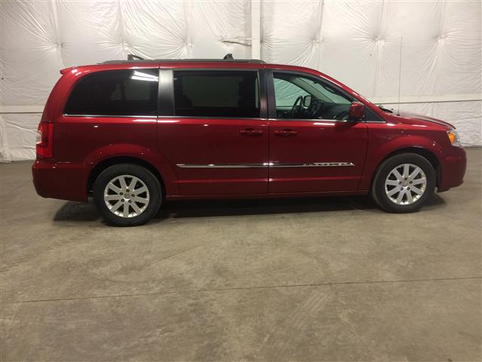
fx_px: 404
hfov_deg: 61.7
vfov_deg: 48.2
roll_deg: +2.1
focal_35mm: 29
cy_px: 181
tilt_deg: -14.7
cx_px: 241
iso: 80
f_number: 2.2
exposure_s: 1/30
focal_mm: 4.15
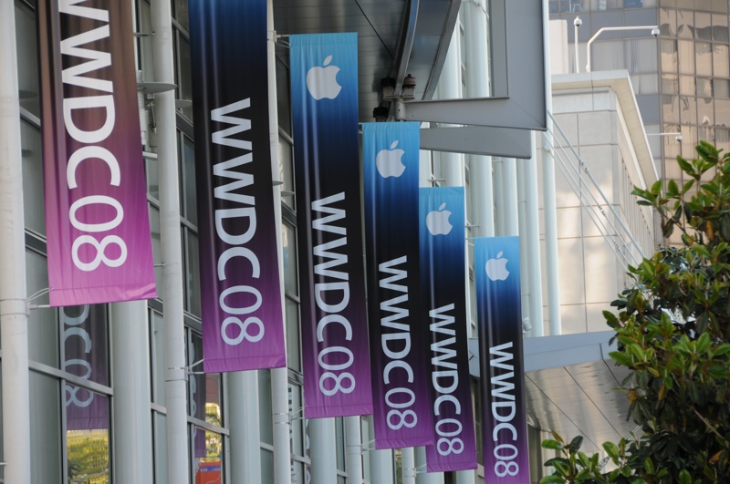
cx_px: 365
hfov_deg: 9.2
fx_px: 4556
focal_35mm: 225
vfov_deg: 6.1
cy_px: 242
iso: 200
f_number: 6.3
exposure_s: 1/160
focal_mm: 150
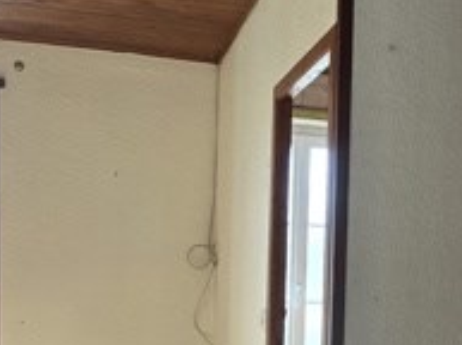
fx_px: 719
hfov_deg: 35.1
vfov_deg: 25.5
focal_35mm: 54
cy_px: 350
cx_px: 328
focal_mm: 2.2
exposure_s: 1/120
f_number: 2.2
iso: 80
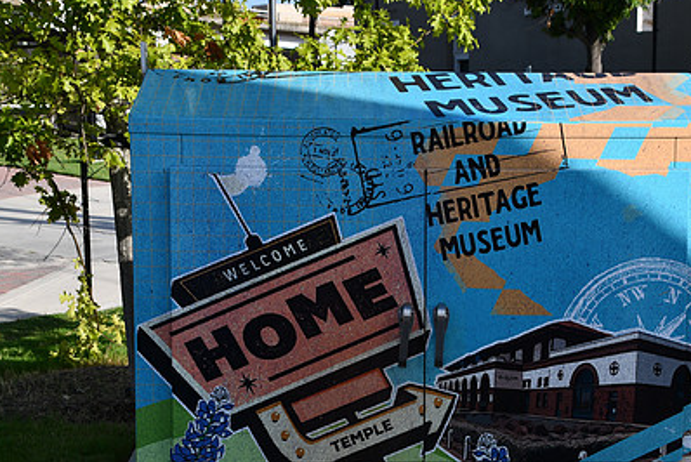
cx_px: 451
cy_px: 270
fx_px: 1594
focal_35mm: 83
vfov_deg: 16.5
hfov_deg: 24.4
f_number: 8
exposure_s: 1/250
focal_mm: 38
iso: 100
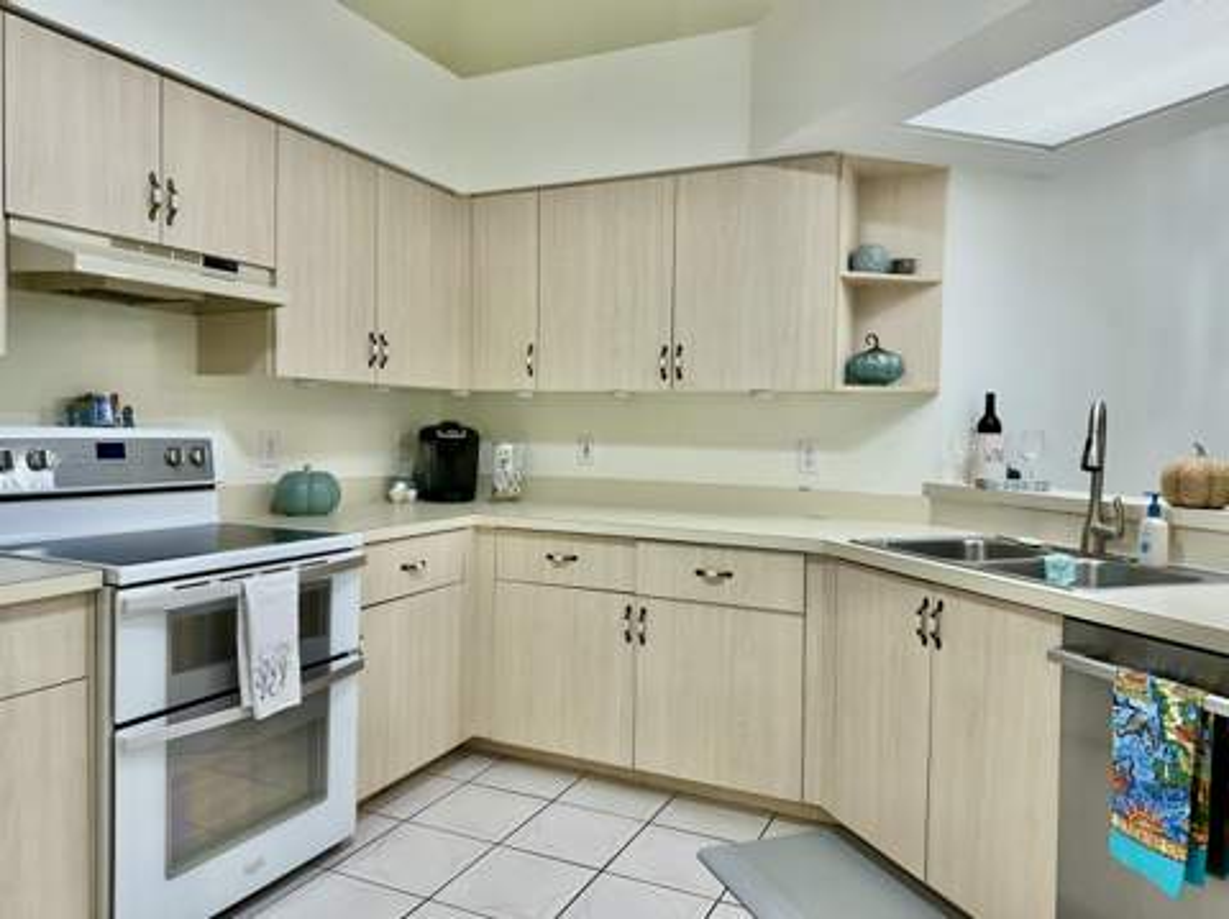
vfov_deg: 56.7
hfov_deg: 71.7
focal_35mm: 24
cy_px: 460
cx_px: 614
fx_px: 851
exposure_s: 1/120
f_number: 1.78
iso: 125
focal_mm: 6.86
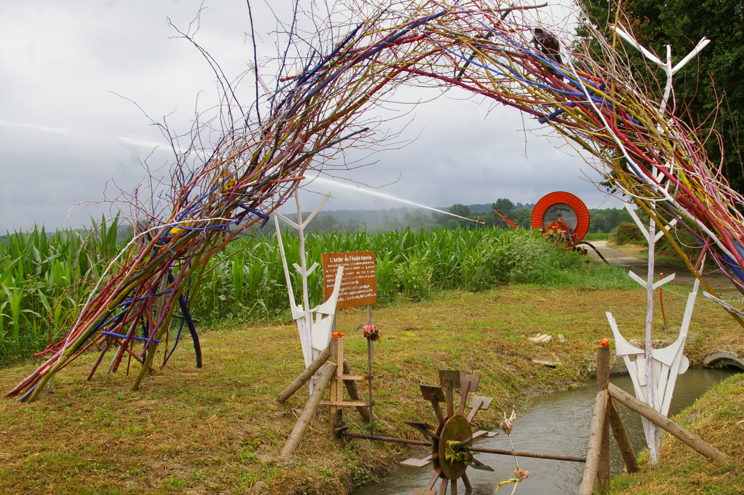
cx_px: 472
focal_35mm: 41
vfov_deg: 32.7
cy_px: 313
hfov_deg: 47.3
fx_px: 839
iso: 400
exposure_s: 1/180
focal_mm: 21
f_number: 11
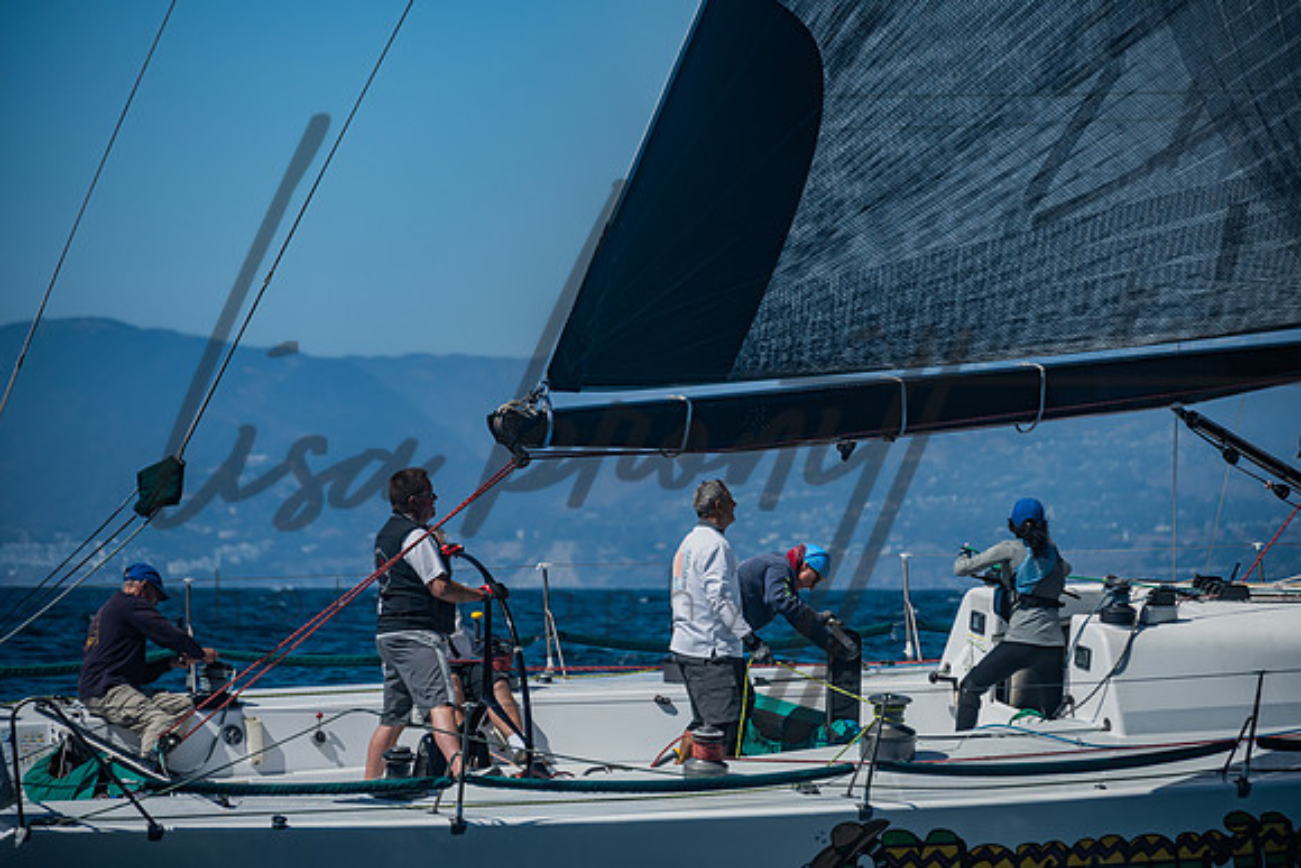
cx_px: 650
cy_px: 434
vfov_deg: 6.7
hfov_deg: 10.0
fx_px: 7420
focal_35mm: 205
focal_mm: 200
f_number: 6.3
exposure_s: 1/1250
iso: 160
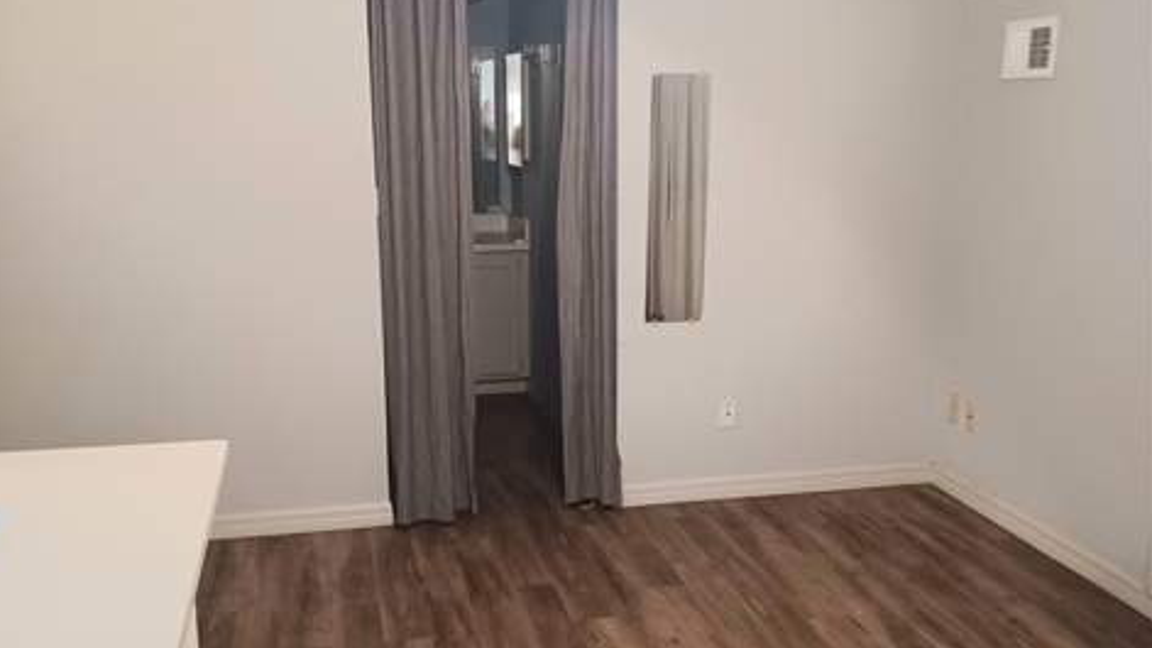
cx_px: 567
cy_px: 377
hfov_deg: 54.0
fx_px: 1130
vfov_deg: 31.9
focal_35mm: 37
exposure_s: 1/24
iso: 800
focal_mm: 4.6
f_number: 1.8
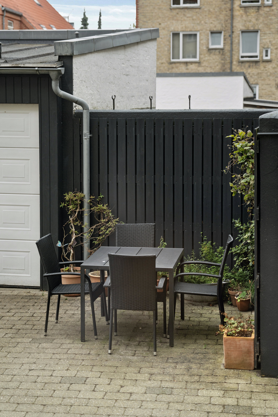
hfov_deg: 19.5
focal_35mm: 70
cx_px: 139
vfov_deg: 28.8
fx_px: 811
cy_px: 208
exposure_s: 1/200
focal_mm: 70
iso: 400
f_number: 3.2
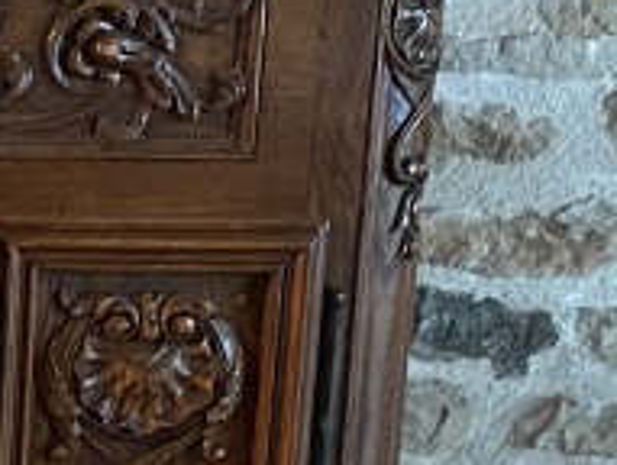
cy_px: 352
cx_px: -1192
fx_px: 2911
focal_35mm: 163
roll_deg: +0.3
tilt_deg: -10.7
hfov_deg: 9.6
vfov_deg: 9.1
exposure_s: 1/25
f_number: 1.8
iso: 500
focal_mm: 4.25
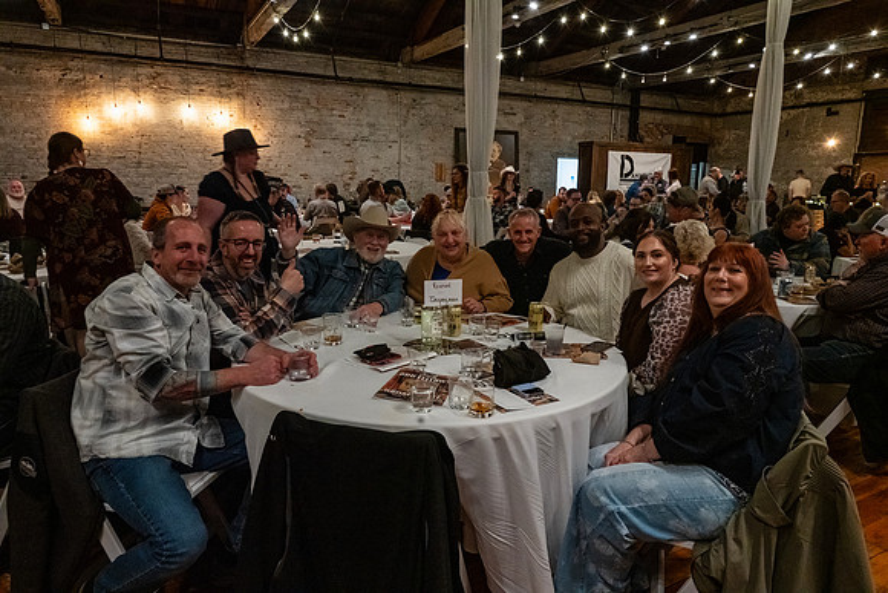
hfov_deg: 73.7
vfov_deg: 53.2
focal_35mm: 24
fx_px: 592
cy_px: 296
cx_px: 444
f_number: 9
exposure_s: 1/40
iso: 6400
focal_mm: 24
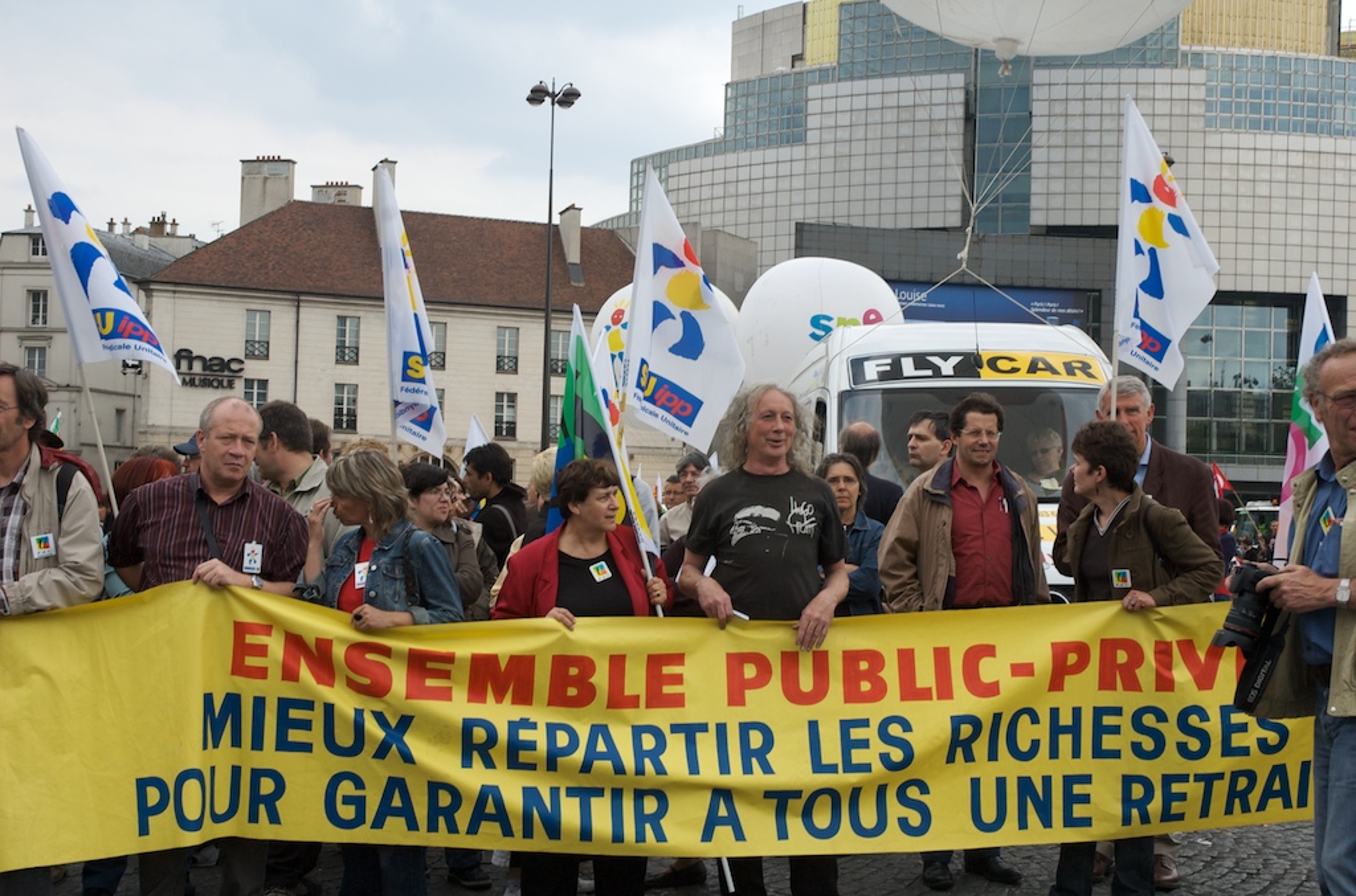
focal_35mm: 46
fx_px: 1747
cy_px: 448
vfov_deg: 28.8
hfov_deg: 42.4
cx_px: 678
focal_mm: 31
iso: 200
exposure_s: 1/250
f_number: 8
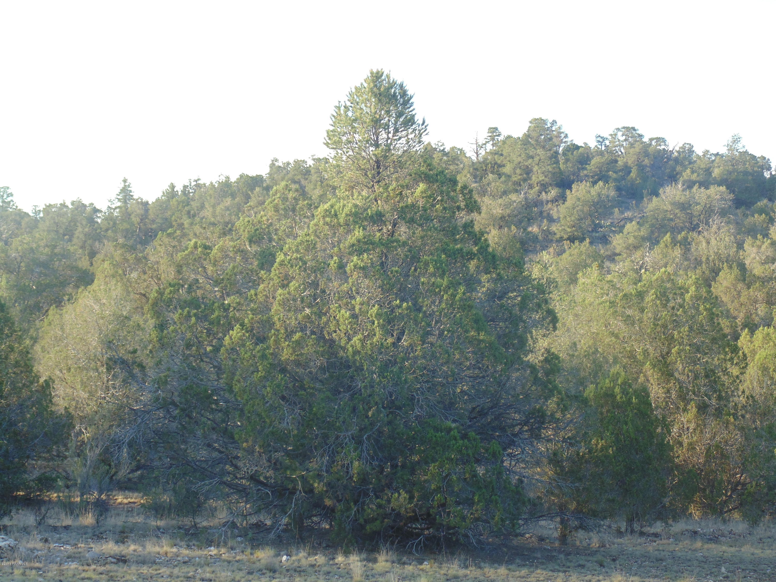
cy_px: 291
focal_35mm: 98
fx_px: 2197
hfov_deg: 20.0
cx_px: 388
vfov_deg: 15.1
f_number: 4.6
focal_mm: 17.5
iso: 80
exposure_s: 1/60
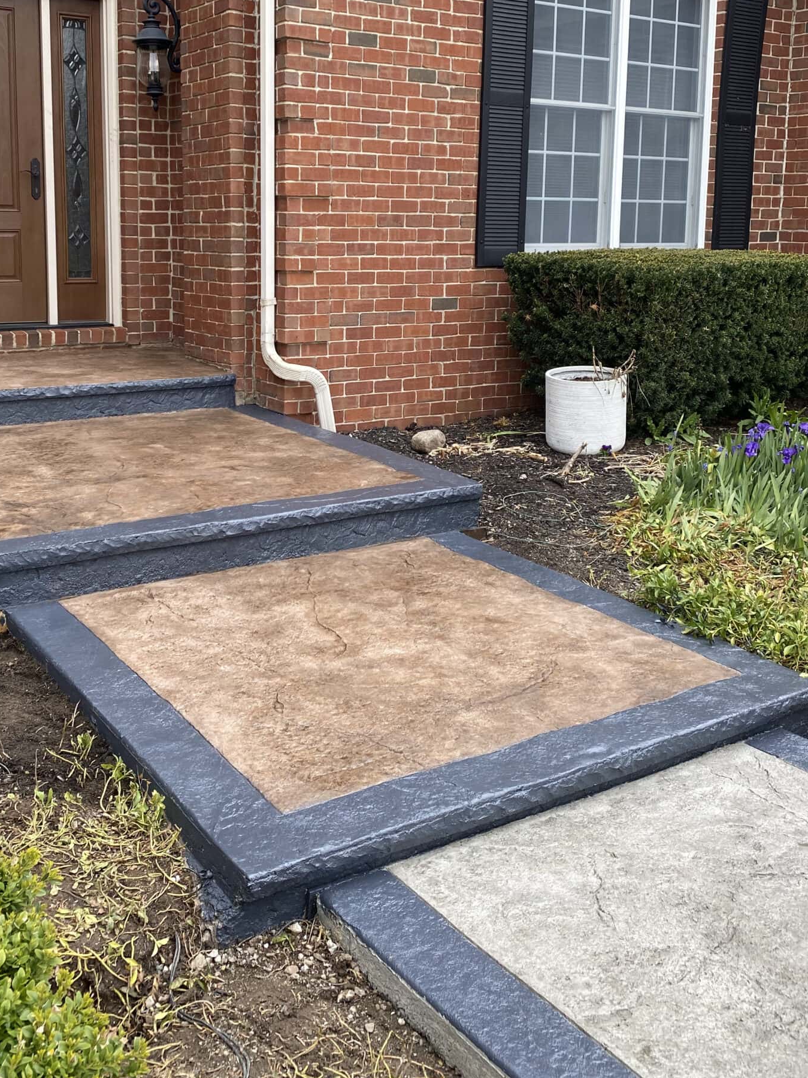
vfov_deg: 49.5
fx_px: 1152
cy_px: 388
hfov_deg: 38.6
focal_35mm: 37
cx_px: 348
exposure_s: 1/565
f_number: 1.8
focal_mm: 4.25
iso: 32
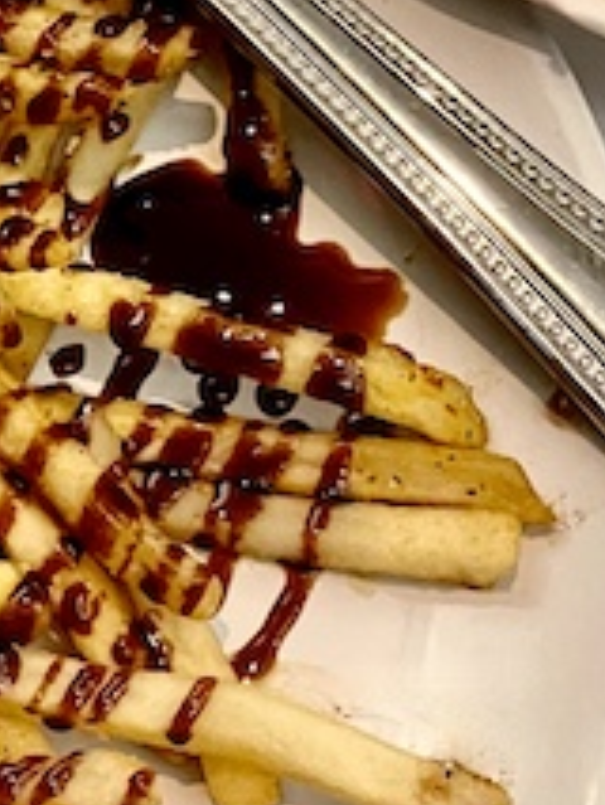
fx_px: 2188
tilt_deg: -63.2
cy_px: 151
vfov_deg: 20.6
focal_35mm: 94
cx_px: -344
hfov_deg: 14.5
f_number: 1.6
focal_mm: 5.1
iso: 500
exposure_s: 1/60
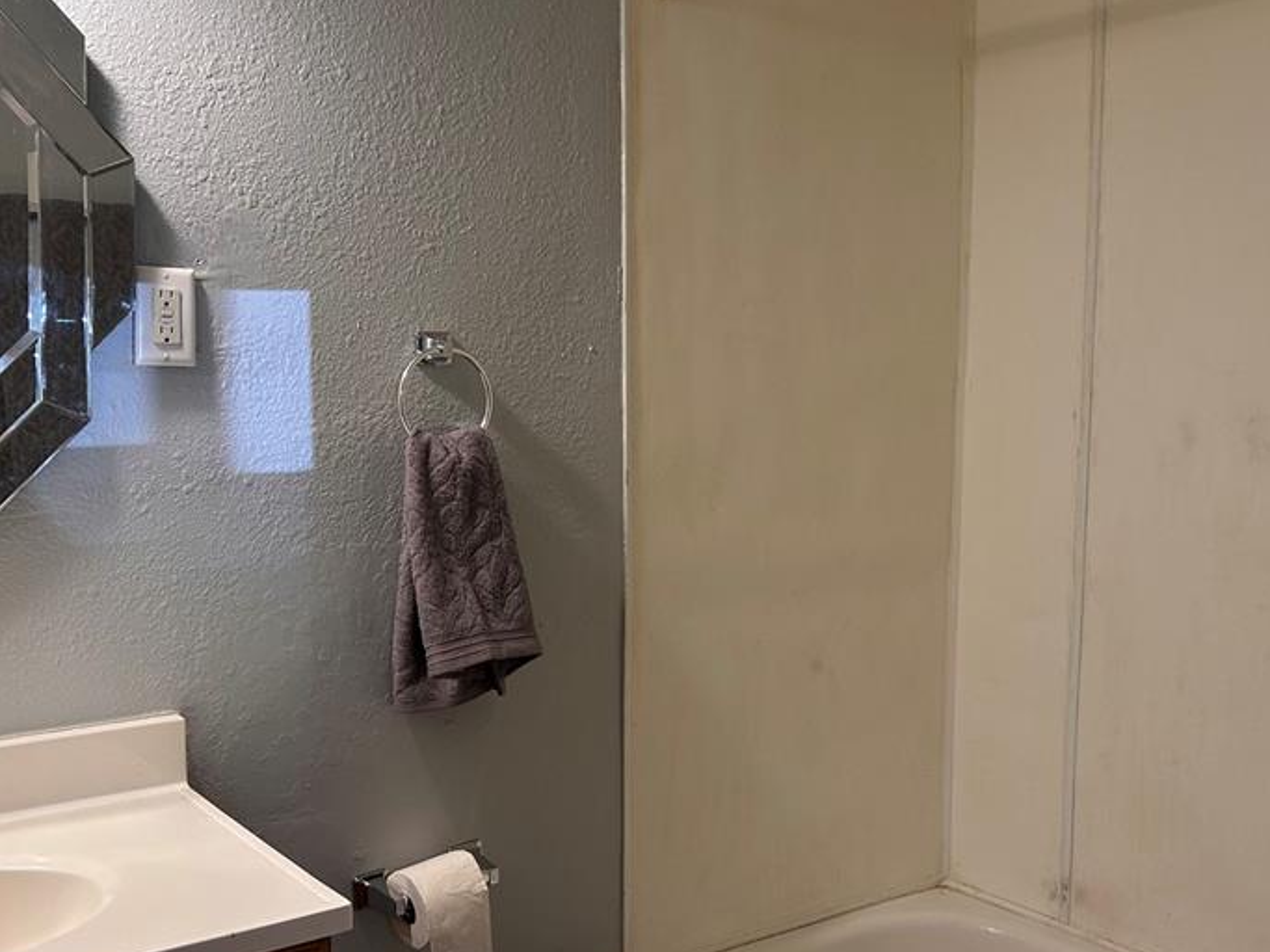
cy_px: 467
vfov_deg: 36.8
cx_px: 563
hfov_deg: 47.8
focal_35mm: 39
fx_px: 1431
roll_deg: +0.0
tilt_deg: -5.1
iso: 80
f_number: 1.5
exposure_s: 1/60
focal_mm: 5.7
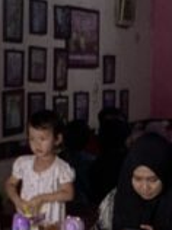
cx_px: 191
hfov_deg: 9.6
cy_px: 160
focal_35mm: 152
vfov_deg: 13.0
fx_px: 1010
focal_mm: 2.71
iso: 100
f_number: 2.2
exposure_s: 1/85
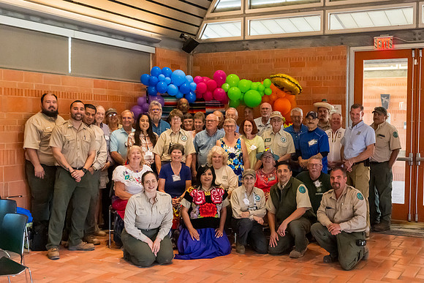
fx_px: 537
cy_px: 142
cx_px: 260
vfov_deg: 29.5
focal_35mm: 46
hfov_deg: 42.8
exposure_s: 1/200
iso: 16000
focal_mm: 32
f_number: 9
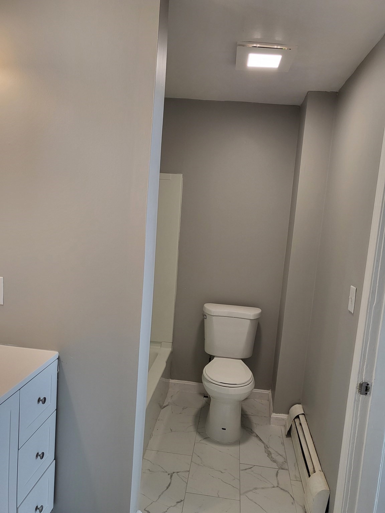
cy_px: 256
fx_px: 386
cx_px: 192
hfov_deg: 53.1
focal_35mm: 26
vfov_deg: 67.3
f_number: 1.8
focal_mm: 4.25
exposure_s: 1/120
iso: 160
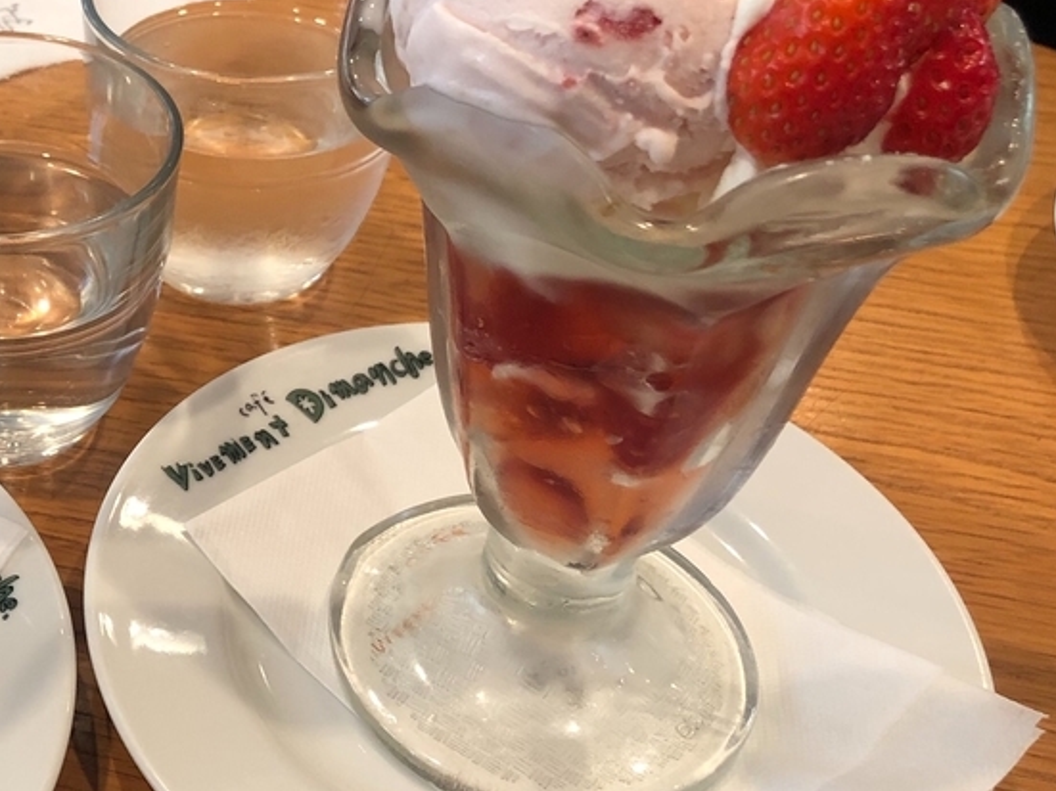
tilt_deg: -36.1
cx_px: 38
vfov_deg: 23.8
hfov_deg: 29.9
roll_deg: +0.0
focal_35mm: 61
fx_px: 1860
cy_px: 216
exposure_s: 1/20
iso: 40
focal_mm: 4
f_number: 1.8
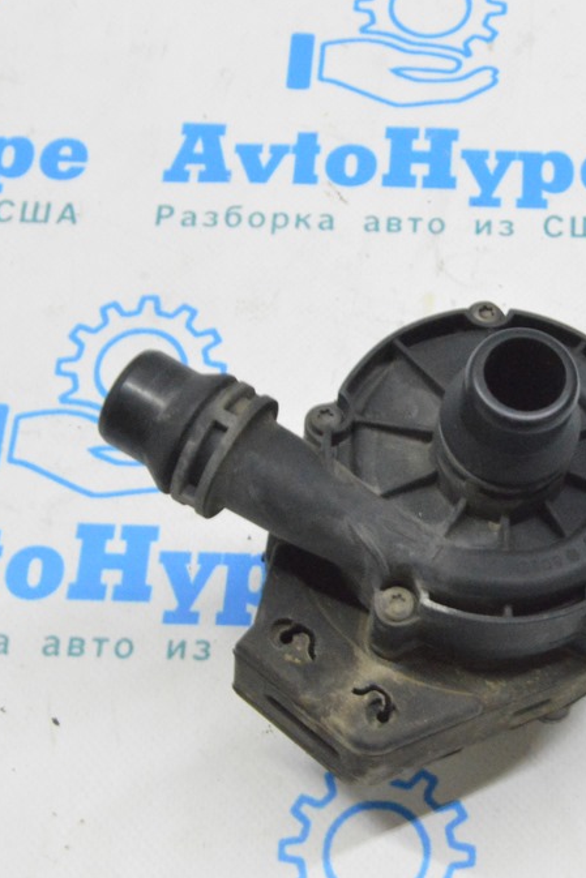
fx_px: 1781
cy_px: 436
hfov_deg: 18.6
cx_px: 445
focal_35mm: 73
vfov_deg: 27.7
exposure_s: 1/15
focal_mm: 32
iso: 6400
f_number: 20
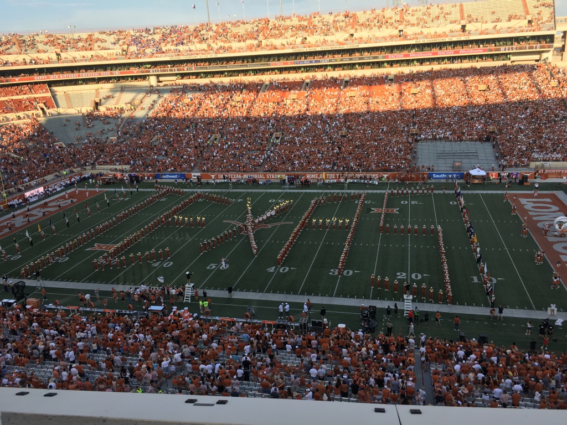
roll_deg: +3.7
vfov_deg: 48.2
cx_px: 284
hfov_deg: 61.7
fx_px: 475
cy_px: 212
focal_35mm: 29
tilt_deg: -18.7
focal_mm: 4.15
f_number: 2.2
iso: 25
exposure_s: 1/509
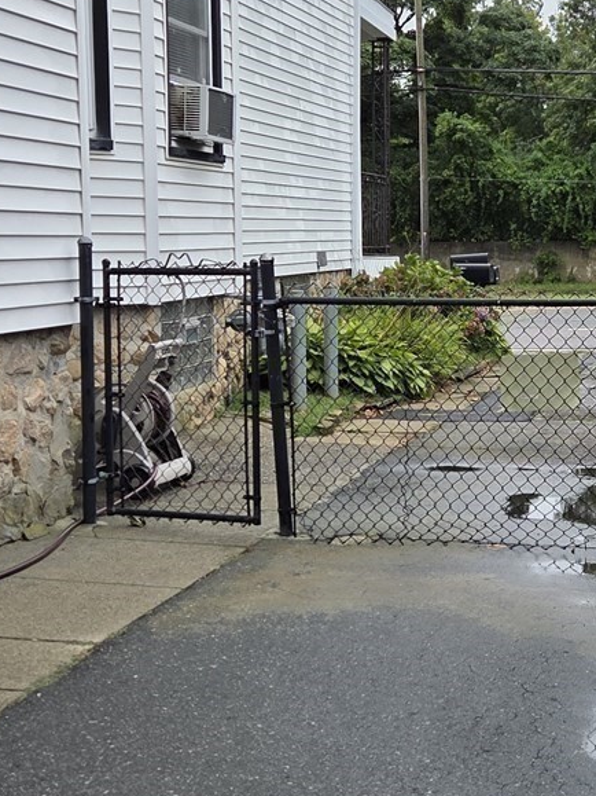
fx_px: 1401
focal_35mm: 61
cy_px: 397
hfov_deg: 23.5
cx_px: 509
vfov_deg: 31.7
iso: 80
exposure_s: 1/724
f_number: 1.8
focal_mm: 5.4
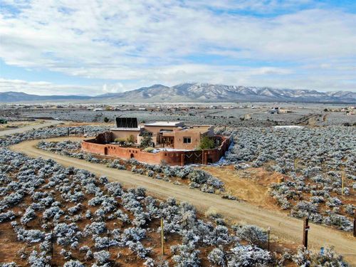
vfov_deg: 46.8
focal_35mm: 30
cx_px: 178
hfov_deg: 60.0
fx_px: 309
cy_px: 134
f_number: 3.1
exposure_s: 1/1250
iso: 200
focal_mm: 5.22
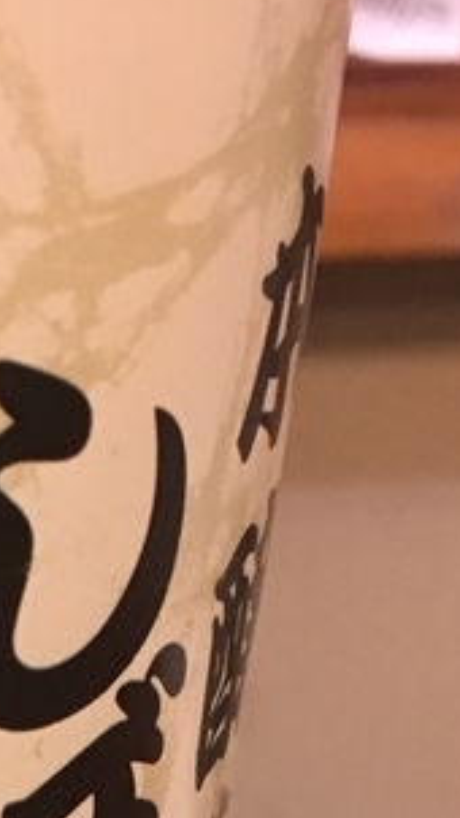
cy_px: 975
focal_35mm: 107
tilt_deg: -30.3
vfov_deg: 18.9
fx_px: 2319
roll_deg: -0.2
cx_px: -368
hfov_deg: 10.6
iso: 200
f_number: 2.2
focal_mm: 4.15
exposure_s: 1/24
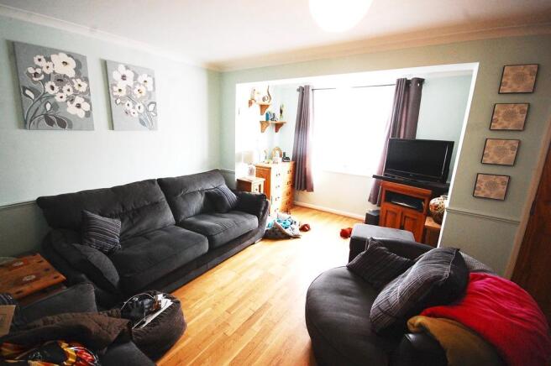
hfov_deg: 100.4
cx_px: 276
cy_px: 183
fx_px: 229
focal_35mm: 15
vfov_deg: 77.2
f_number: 5.6
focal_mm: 10
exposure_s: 1/125
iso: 1600
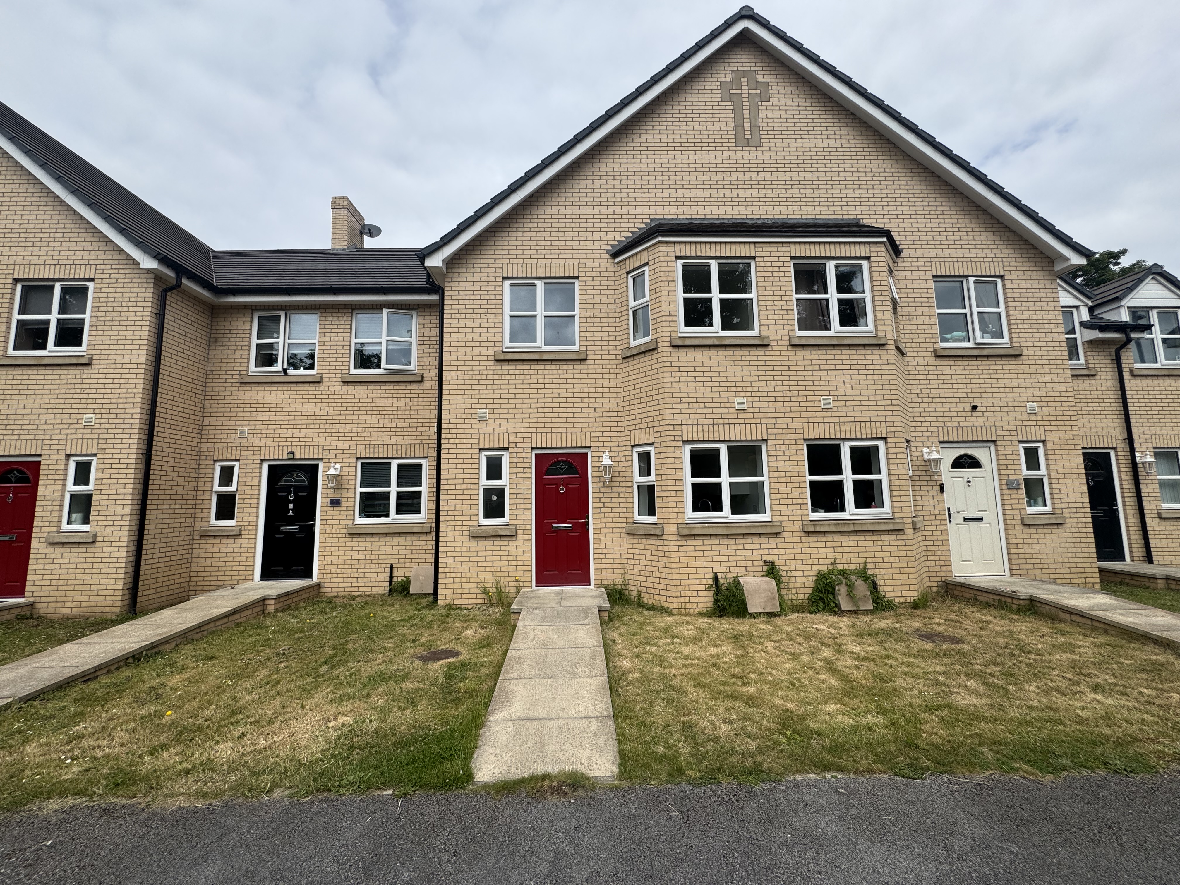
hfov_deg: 102.1
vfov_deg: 85.7
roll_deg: +0.7
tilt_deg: +8.4
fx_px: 477
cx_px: 590
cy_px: 442
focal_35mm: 14
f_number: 2.2
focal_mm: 2.22
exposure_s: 1/1976
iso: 50
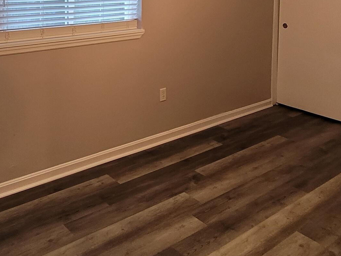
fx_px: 365
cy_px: -2
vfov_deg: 35.0
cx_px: 105
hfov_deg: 49.0
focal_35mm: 37
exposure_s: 1/60
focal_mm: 2.2
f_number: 2.2
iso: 400
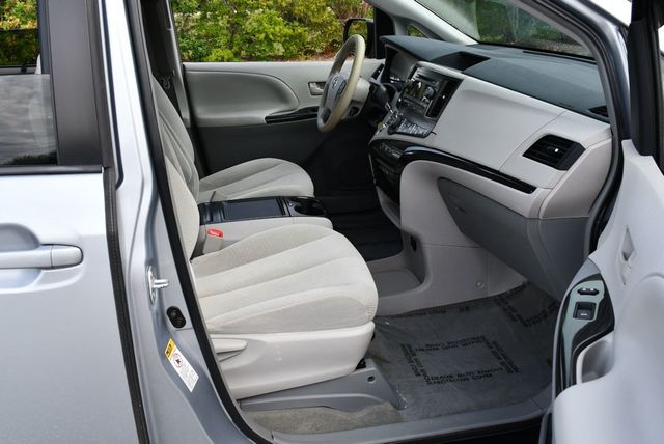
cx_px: 332
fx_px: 665
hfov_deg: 53.1
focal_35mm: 36
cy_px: 222
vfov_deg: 36.9
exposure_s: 1/250
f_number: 5.6
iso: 220
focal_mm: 18
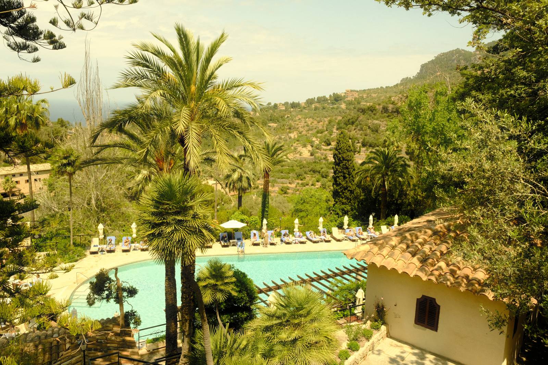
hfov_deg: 65.5
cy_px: 182
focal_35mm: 28
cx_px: 274
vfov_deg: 46.4
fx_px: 426
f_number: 11
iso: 640
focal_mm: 18.4
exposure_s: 1/680
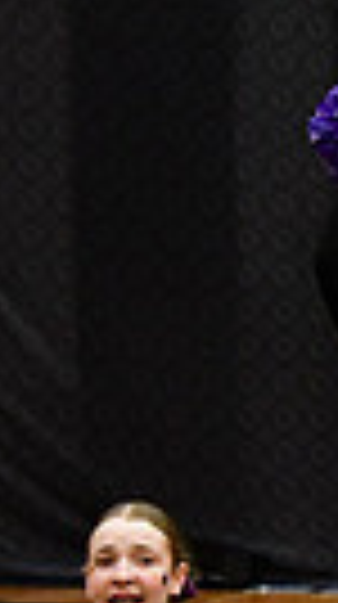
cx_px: 1077
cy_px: 668
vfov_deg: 4.5
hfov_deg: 2.5
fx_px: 7629
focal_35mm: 477
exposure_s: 1/500
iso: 4000
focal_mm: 70
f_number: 4
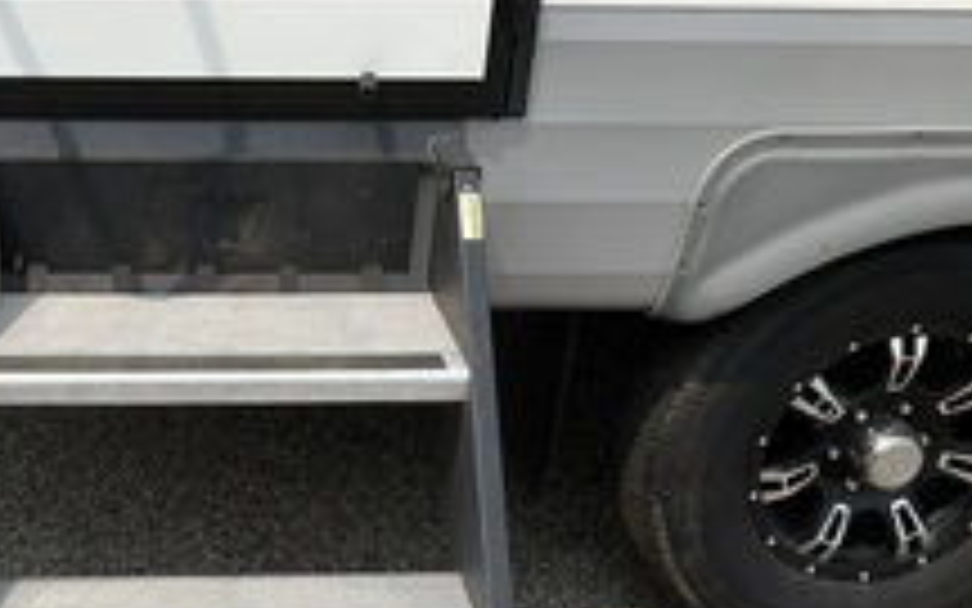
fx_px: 1510
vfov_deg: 21.6
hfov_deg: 34.6
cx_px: 202
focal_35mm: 57
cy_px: 662
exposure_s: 1/1912
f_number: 1.8
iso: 25
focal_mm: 3
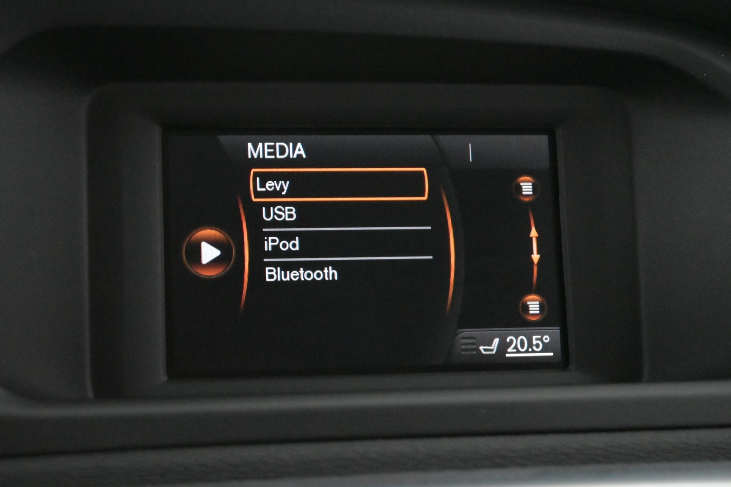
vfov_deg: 18.2
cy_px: 244
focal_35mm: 75
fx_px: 1523
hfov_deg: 27.0
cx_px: 366
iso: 11400
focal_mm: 50
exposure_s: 1/80
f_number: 6.3
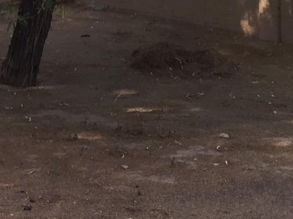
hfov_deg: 16.7
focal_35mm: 118
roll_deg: -0.4
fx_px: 999
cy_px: -161
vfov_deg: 11.7
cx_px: 106
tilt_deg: +3.2
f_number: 2.2
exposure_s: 1/203
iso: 32
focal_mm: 4.15
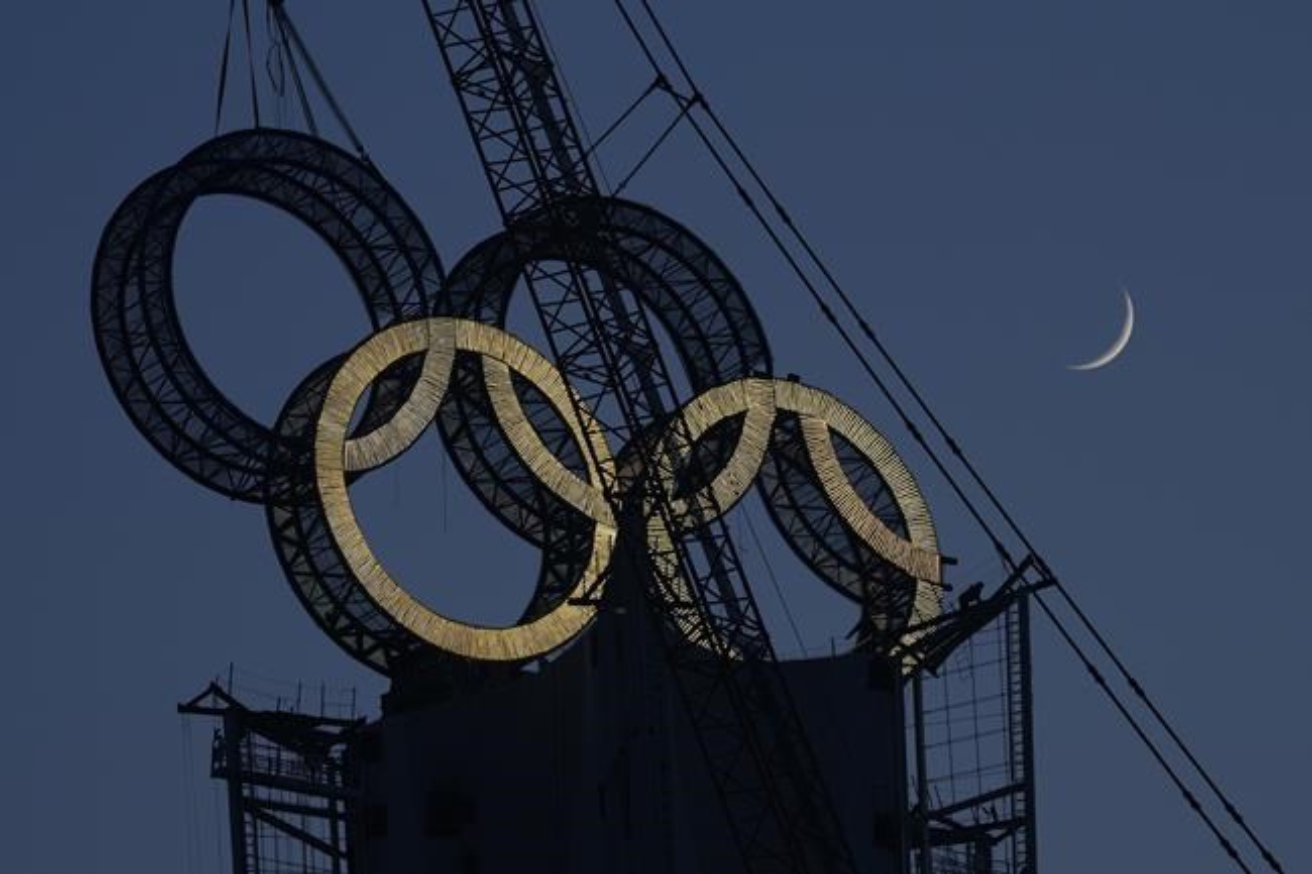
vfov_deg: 4.6
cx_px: 656
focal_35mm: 300
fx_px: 10930
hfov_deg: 6.9
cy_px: 437
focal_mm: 200
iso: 400
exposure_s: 1/100
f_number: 5.6
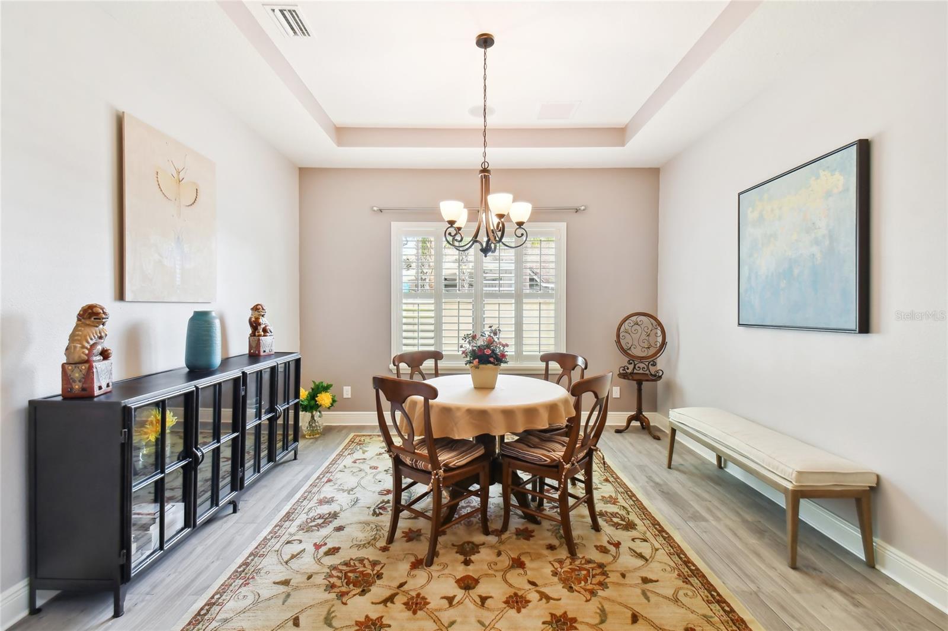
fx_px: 395
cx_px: 474
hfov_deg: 100.4
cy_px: 316
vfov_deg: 77.3
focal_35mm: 15
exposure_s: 1/10
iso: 100
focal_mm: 10
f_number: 7.1
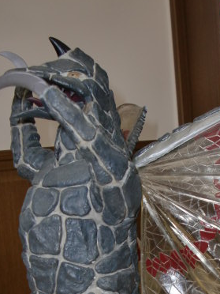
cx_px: 136
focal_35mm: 62
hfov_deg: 23.6
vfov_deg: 30.3
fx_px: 525
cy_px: 243
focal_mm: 6.3
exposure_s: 1/60
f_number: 2.8
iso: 125
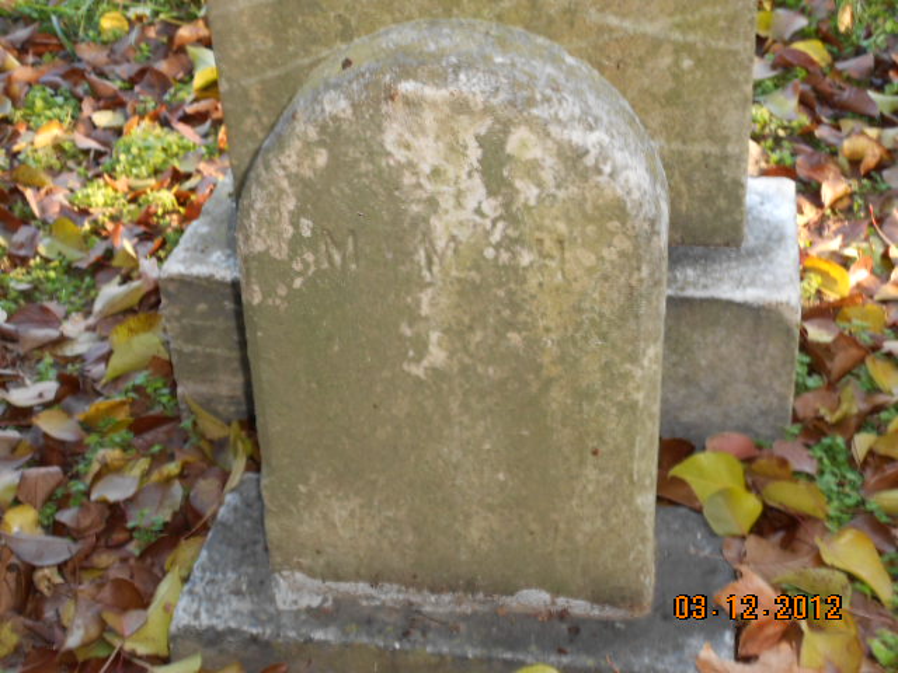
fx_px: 1453
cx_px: 449
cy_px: 336
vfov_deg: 26.1
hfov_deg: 34.3
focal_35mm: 56
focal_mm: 10
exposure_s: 1/60
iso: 200
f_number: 4.9
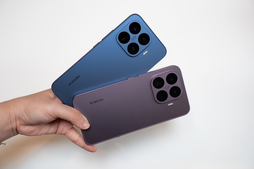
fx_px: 325
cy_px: 84
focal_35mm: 46
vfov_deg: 29.2
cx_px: 127
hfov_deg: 42.7
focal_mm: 46.1
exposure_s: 1/125
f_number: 4.5
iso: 1000
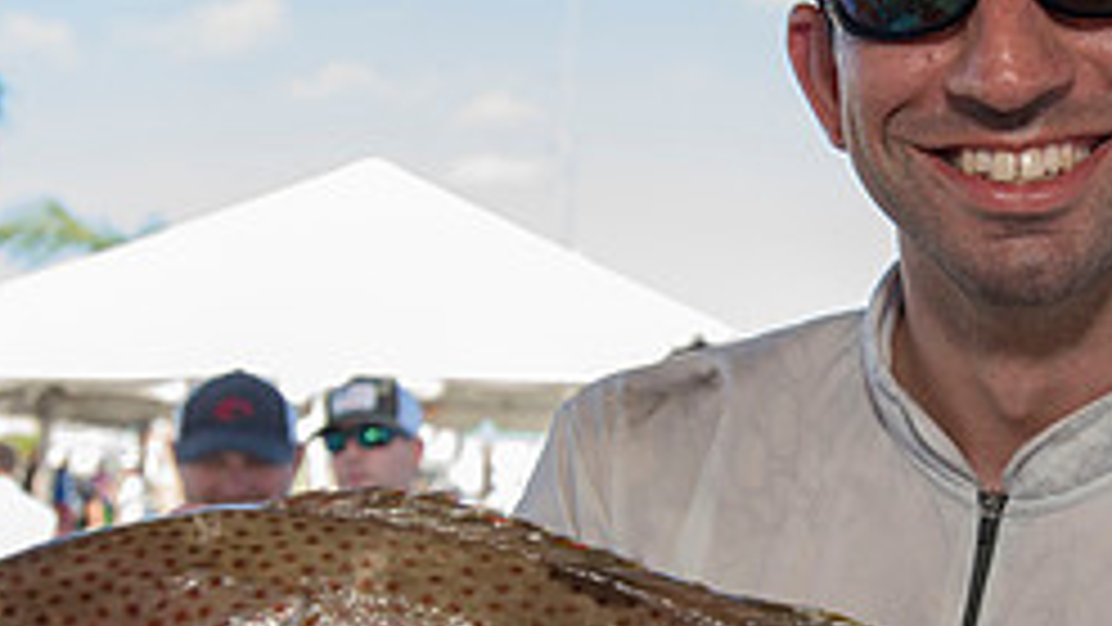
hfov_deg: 32.2
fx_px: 1887
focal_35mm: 64
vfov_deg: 18.8
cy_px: 421
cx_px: 842
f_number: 4.5
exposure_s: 1/320
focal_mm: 26
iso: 250
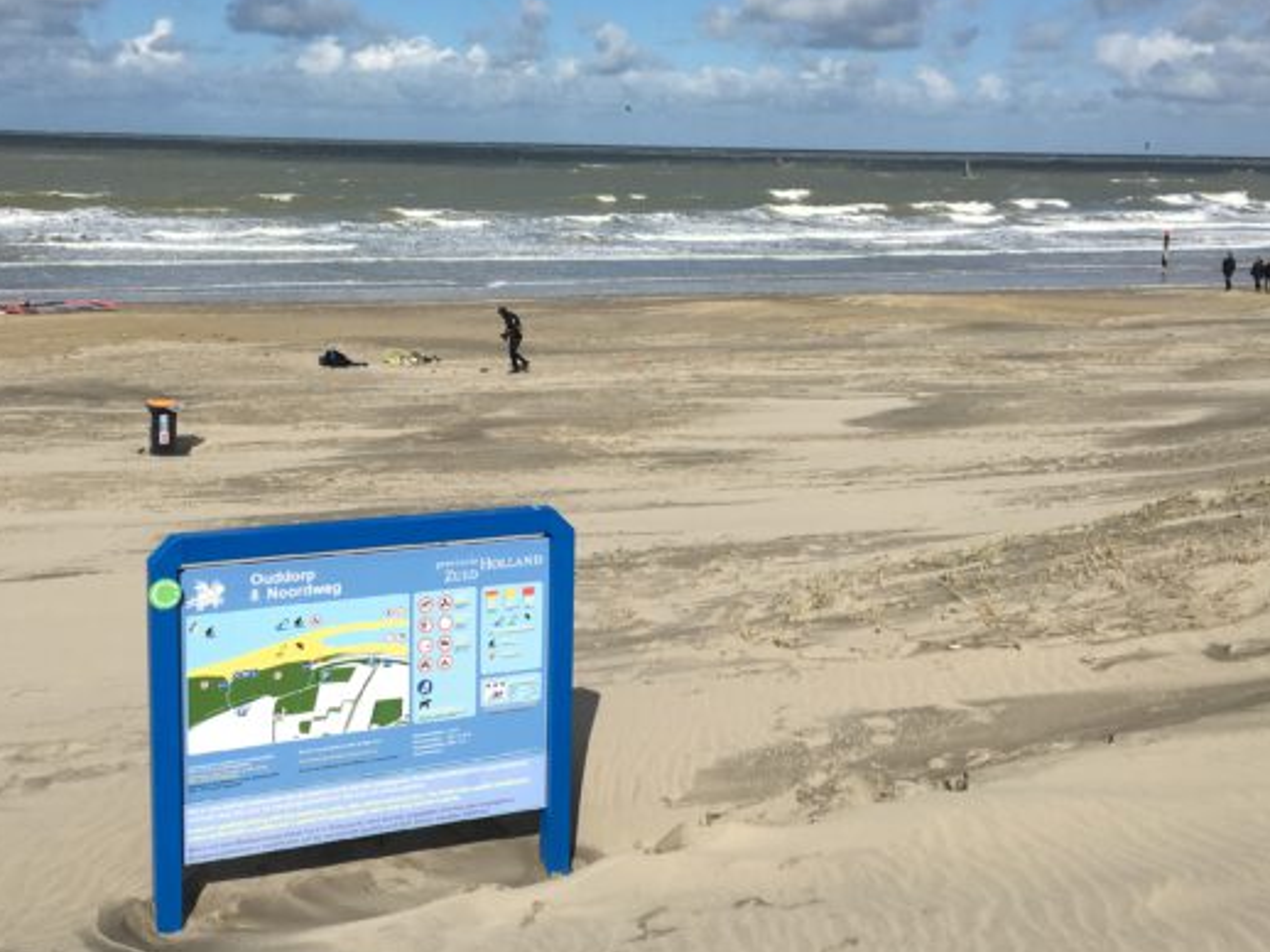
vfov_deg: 33.5
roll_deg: -1.9
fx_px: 1577
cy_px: 393
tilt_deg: -8.5
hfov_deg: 43.7
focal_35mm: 43
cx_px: 534
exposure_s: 1/3663
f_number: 2.2
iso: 25
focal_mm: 4.15
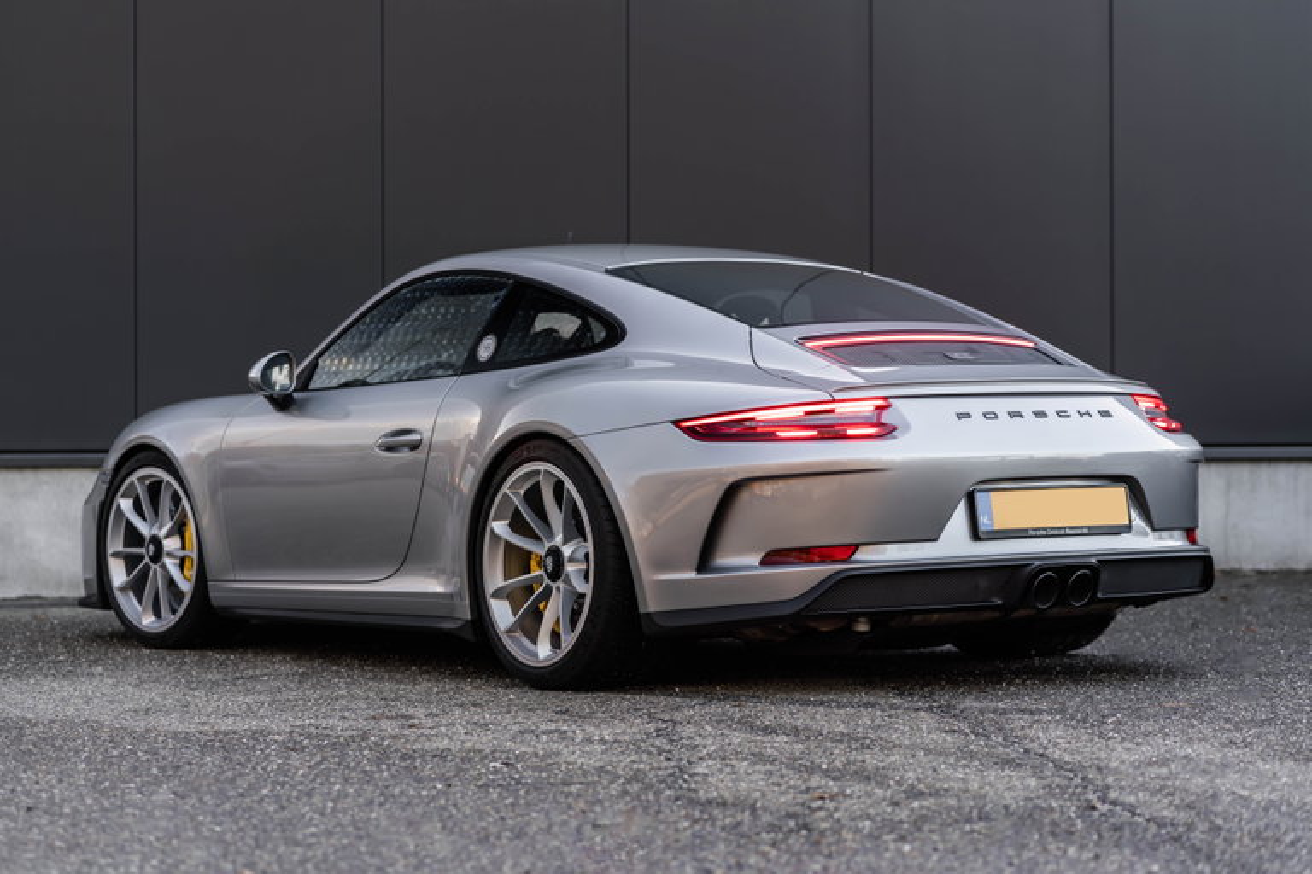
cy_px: 437
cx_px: 656
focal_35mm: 85
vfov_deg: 16.1
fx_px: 3098
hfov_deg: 23.9
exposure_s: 1/125
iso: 250
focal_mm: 85
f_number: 3.2
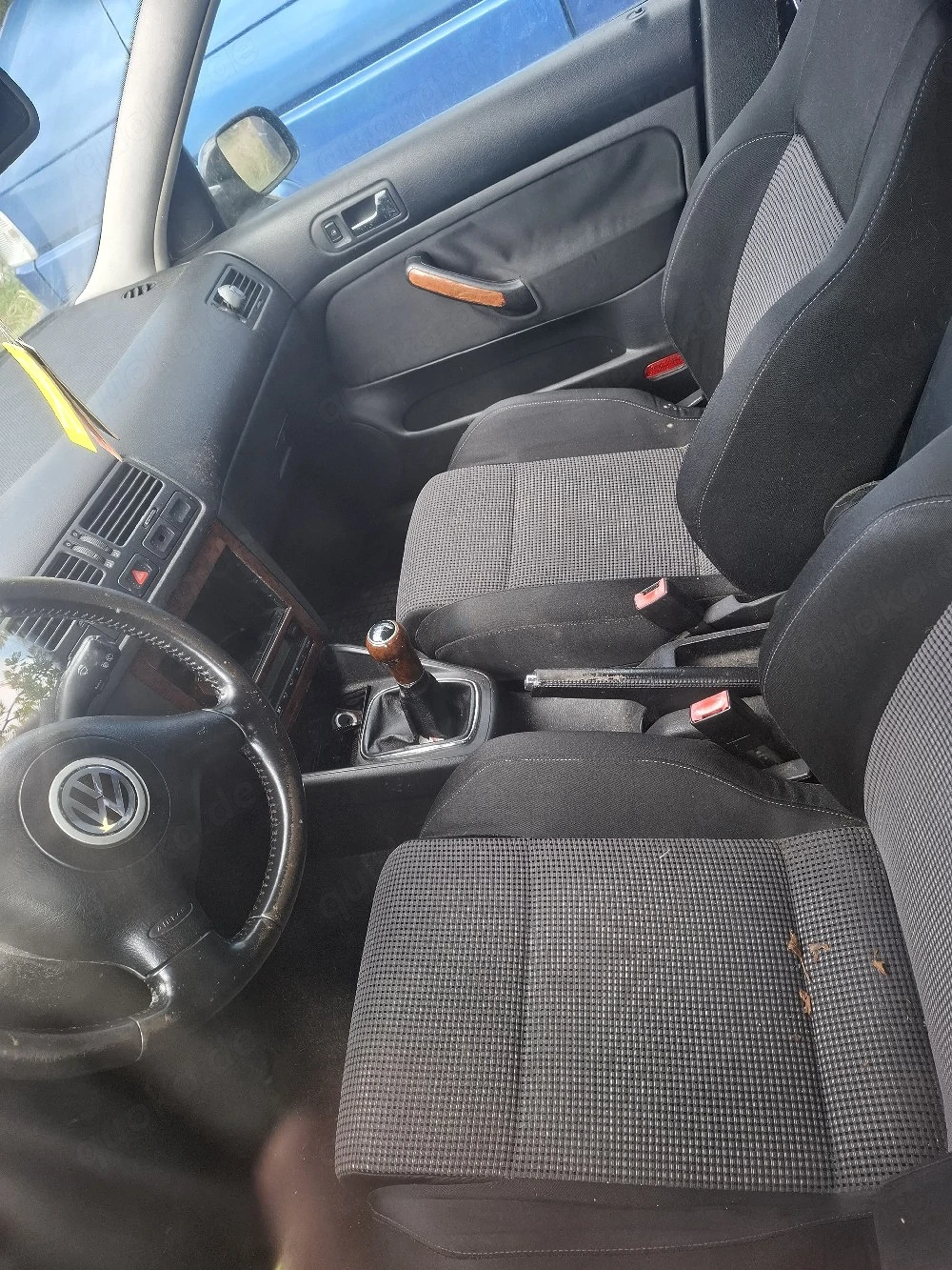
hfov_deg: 58.9
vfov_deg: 73.9
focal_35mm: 23
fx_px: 843
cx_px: 476
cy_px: 635
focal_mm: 5.54
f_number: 1.8
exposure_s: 1/100
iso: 64
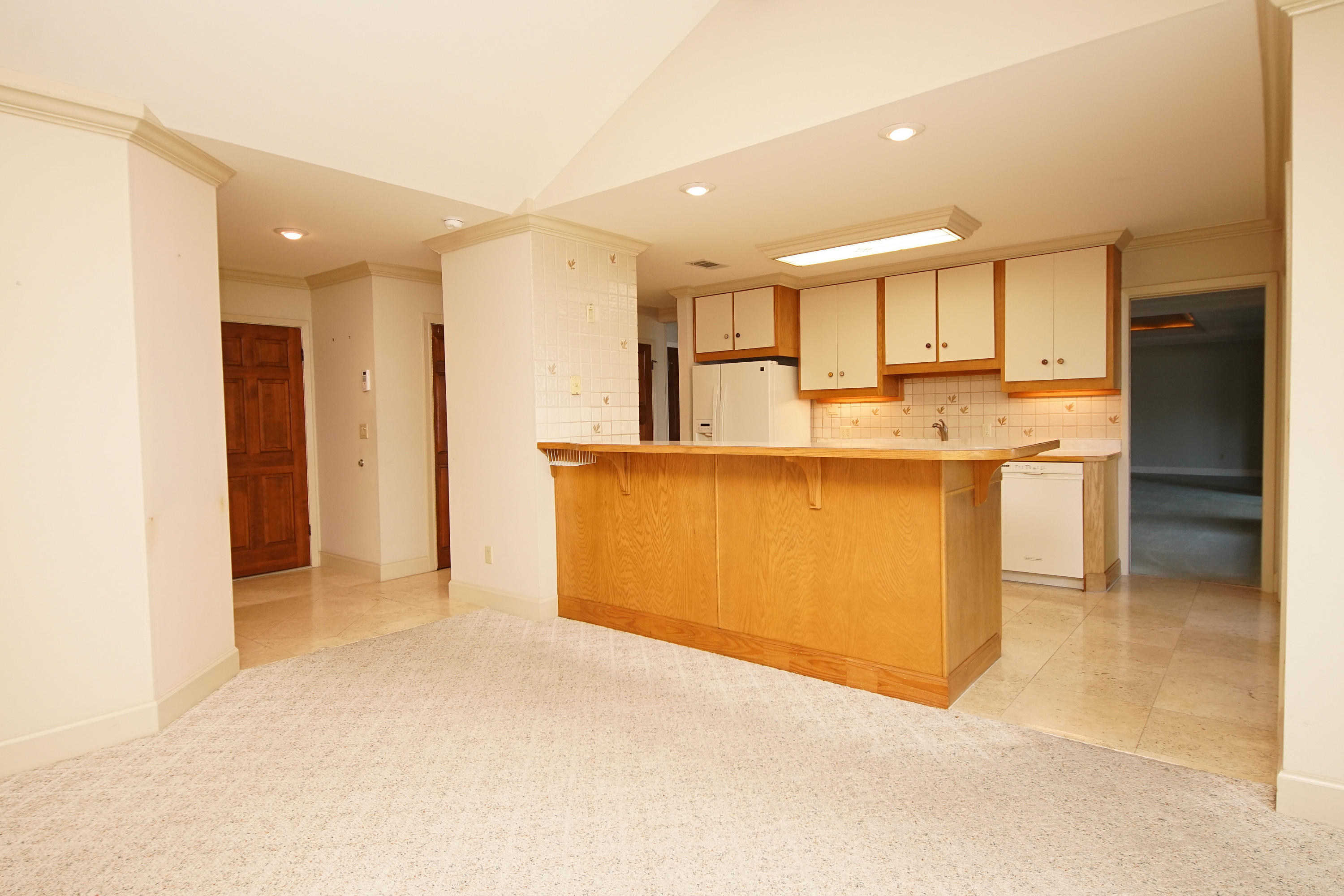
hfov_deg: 90.0
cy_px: 448
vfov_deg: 67.4
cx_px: 672
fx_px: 672
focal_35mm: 18
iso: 500
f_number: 4.5
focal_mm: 12
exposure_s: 1/60
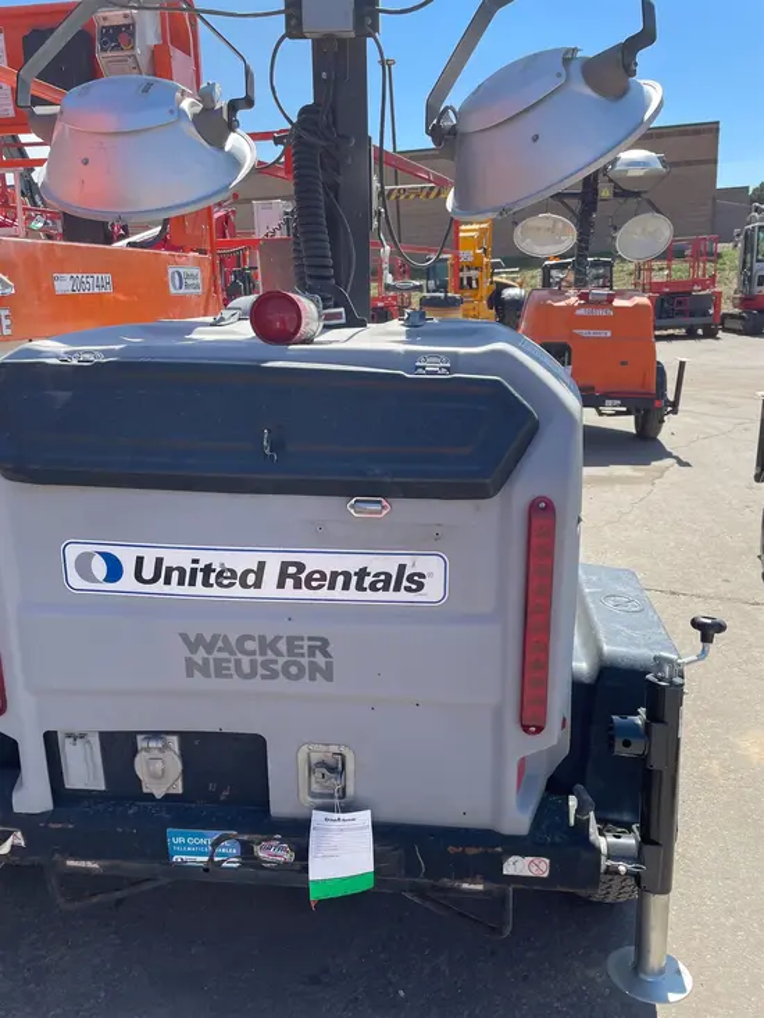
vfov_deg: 67.3
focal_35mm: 26
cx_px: 382
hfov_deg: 53.1
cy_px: 509
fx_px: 765
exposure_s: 1/1208
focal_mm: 4.2
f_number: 1.6
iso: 32
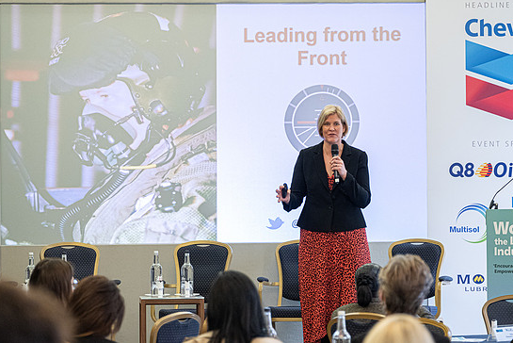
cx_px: 256
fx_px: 2310
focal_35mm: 162
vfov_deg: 8.5
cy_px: 161
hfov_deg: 12.7
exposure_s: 1/125
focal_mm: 98.2
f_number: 2.8
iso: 1600
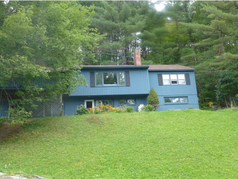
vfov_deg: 43.0
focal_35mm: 33
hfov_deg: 55.3
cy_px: 90
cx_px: 119
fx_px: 227
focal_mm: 5.9
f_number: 3.6
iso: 160
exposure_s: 1/60
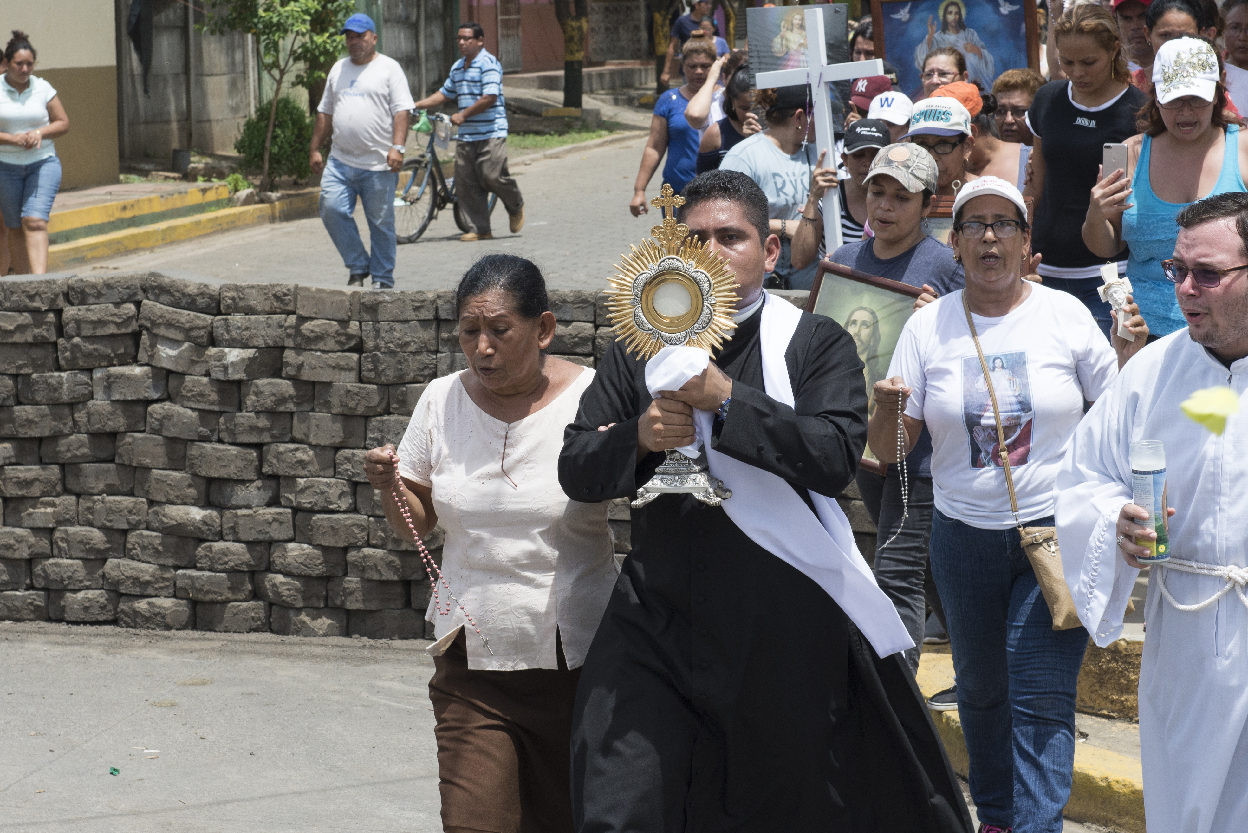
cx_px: 661
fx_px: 3710
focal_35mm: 107
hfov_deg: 19.1
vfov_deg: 12.8
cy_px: 424
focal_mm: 70
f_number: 10
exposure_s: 1/800
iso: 500
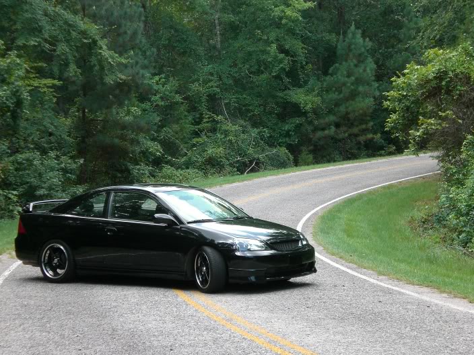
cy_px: 178
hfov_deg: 22.5
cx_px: 237
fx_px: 1191
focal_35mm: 87
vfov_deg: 17.0
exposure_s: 1/100
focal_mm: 14.49
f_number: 5
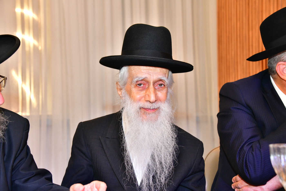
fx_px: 540
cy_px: 96
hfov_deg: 29.7
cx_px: 143
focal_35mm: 68
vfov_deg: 20.0
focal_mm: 68
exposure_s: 1/80
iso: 2000
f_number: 5.6
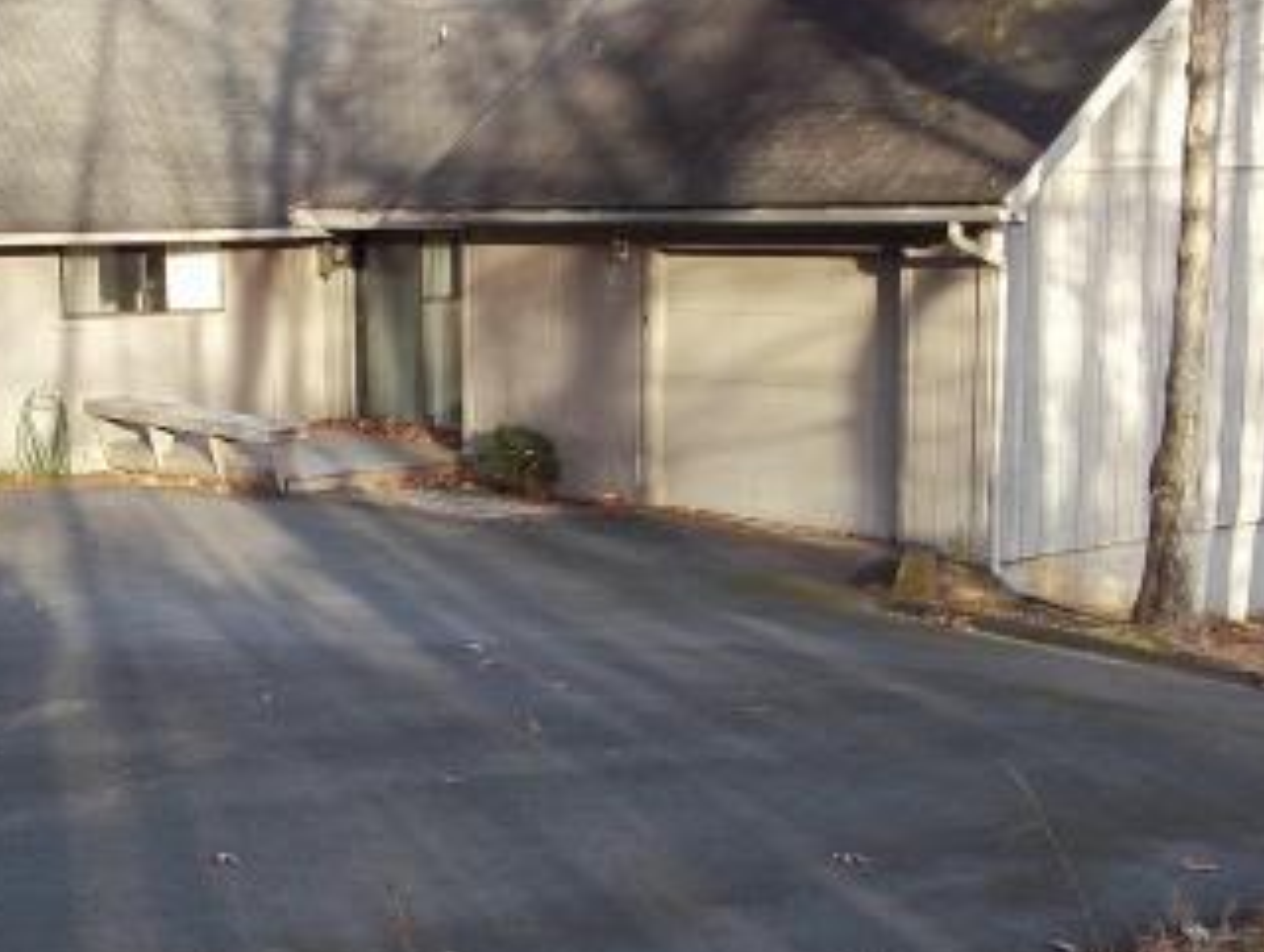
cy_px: 577
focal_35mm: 58
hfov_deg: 32.9
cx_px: 423
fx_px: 2121
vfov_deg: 25.2
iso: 80
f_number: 2.9
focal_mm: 5.7
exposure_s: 1/200
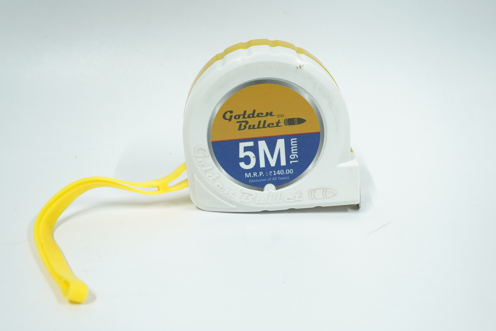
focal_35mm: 54
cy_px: 166
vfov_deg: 25.1
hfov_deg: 36.9
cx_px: 248
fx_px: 744
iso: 640
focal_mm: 36
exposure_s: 1/4
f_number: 8
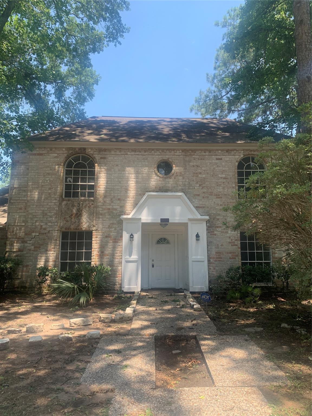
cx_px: 156
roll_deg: -1.4
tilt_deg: +8.4
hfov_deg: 53.1
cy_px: 208
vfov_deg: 67.3
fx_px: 312
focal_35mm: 26
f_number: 1.8
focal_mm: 4.25
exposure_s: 1/631
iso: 25
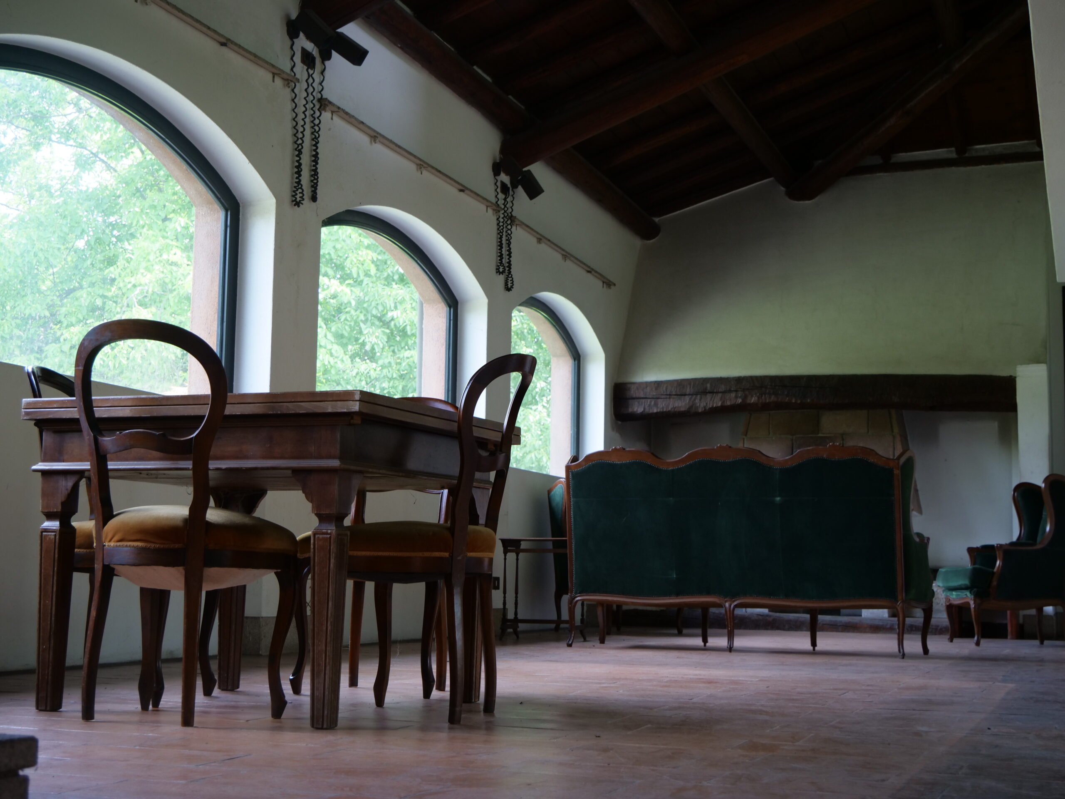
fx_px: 1538
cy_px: 400
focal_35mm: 50
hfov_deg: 38.2
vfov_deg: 29.1
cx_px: 532
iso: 320
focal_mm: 25
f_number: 4.5
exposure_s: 1/60
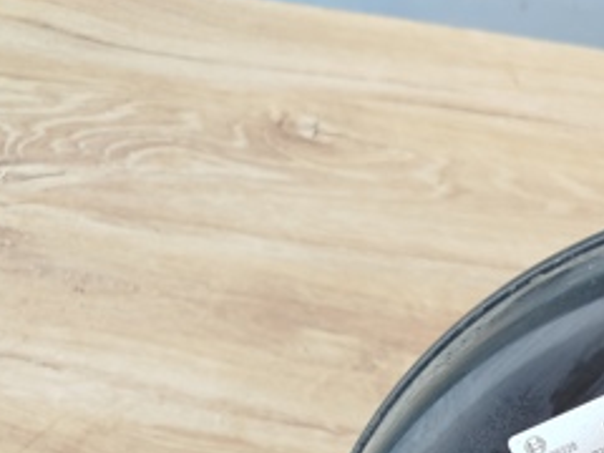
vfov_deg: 20.8
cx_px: 770
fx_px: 1117
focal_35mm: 64
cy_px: 591
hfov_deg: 26.1
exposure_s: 1/100
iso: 80
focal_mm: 5.31
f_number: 1.7
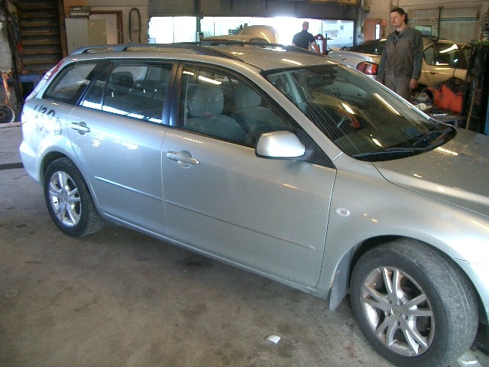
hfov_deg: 52.6
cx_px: 244
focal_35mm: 35
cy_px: 184
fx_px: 494
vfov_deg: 40.7
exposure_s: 1/40
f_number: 2.6
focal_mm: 5.8
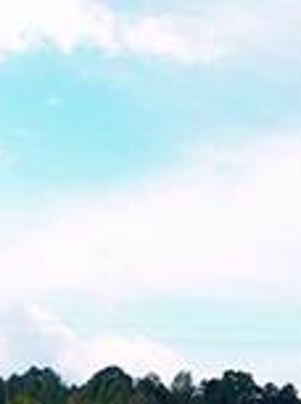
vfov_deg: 12.7
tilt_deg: -3.1
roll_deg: -0.1
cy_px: 634
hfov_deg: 10.1
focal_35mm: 146
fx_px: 1700
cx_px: 172
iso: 25
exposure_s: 1/2024
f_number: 2.2
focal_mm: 4.15
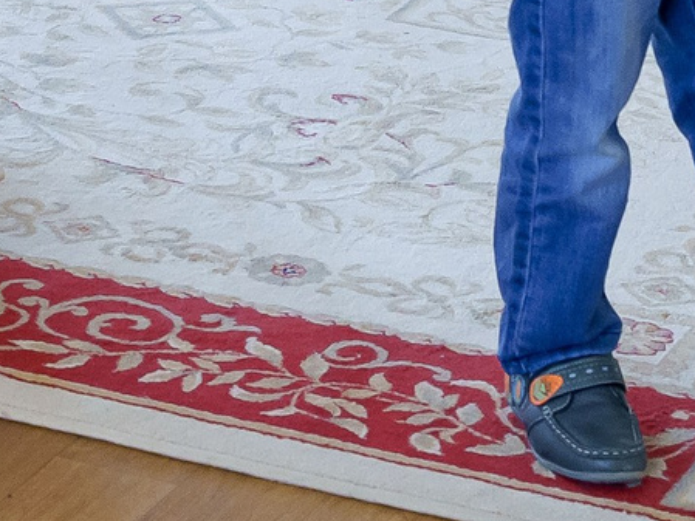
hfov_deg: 10.0
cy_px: -618
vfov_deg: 7.2
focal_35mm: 197
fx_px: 3956
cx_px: 9
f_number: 5
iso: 2500
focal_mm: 35
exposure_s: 1/160
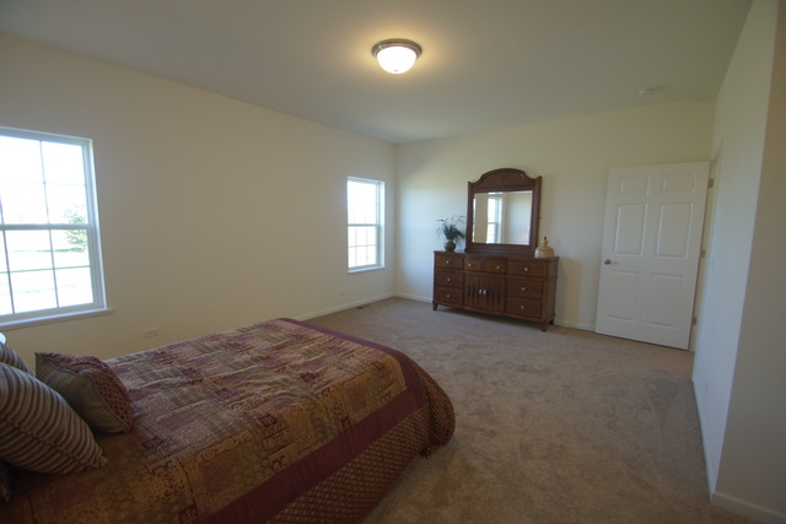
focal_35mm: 15
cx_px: 393
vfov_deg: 77.4
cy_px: 262
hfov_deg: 100.4
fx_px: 328
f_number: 3.5
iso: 400
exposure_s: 1/100
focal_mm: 10
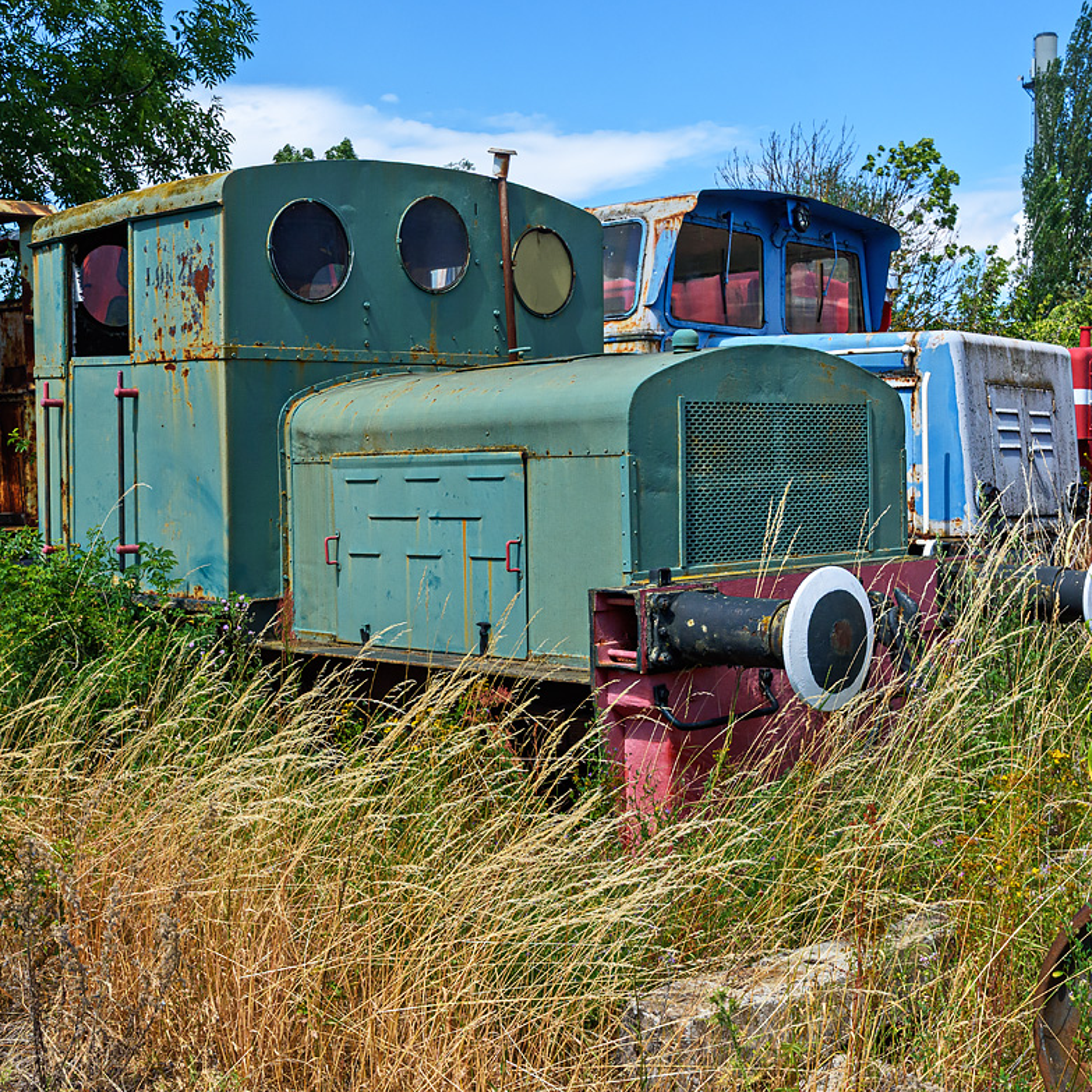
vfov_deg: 39.2
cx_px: 481
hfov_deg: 39.1
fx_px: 1535
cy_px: 552
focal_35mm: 43
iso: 200
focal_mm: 22
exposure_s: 1/1000
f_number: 8
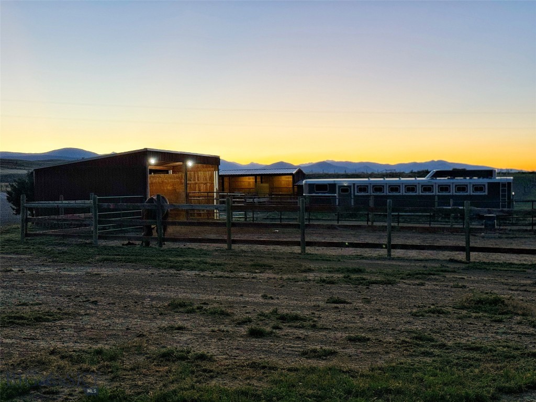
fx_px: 743
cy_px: 201
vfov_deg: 30.3
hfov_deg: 39.7
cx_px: 268
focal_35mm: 48
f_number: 1.78
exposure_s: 1/73
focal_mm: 6.86
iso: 100
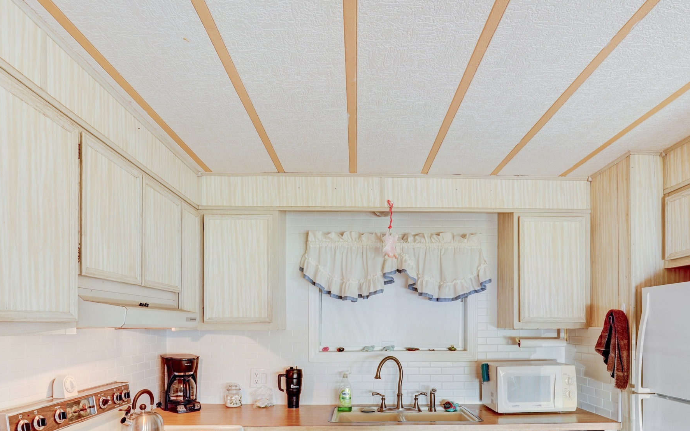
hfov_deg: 77.0
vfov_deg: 51.1
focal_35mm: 23
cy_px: 315
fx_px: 432
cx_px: 370
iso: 400
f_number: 9
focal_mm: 16
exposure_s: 1/4
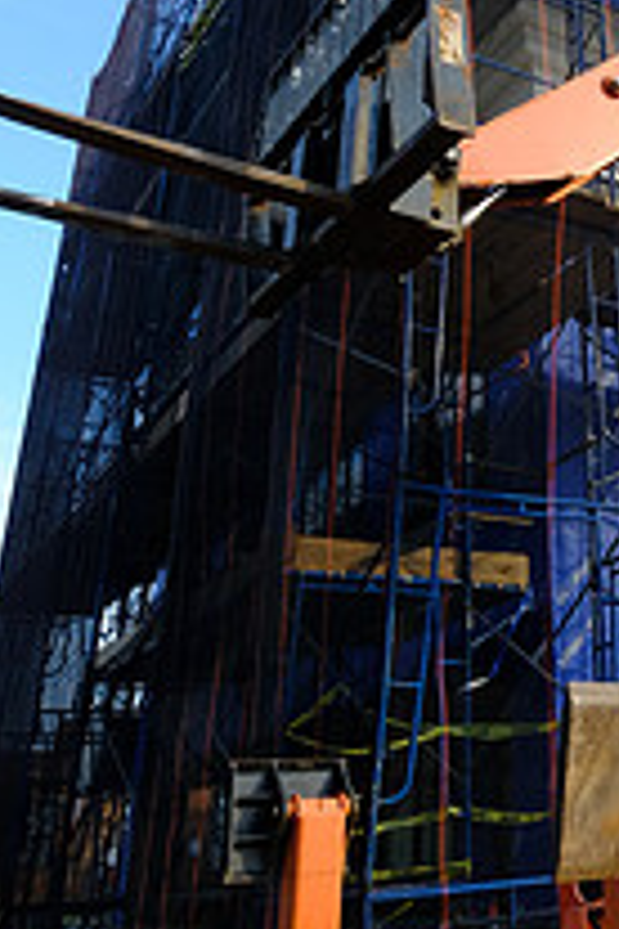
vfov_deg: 45.1
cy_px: 256
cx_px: 680
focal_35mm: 42
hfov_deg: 28.9
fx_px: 1083
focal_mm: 10
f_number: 16
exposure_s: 1/56
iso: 400
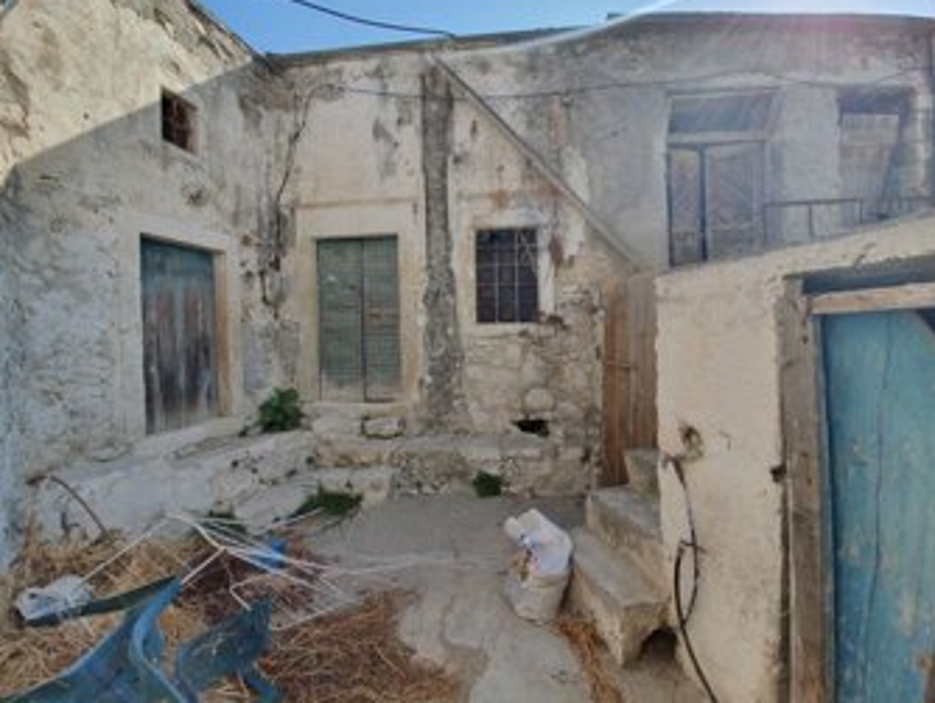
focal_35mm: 14
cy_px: 342
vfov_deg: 85.7
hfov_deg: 102.0
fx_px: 378
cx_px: 462
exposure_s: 1/858
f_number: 2.2
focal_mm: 1.8
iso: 50
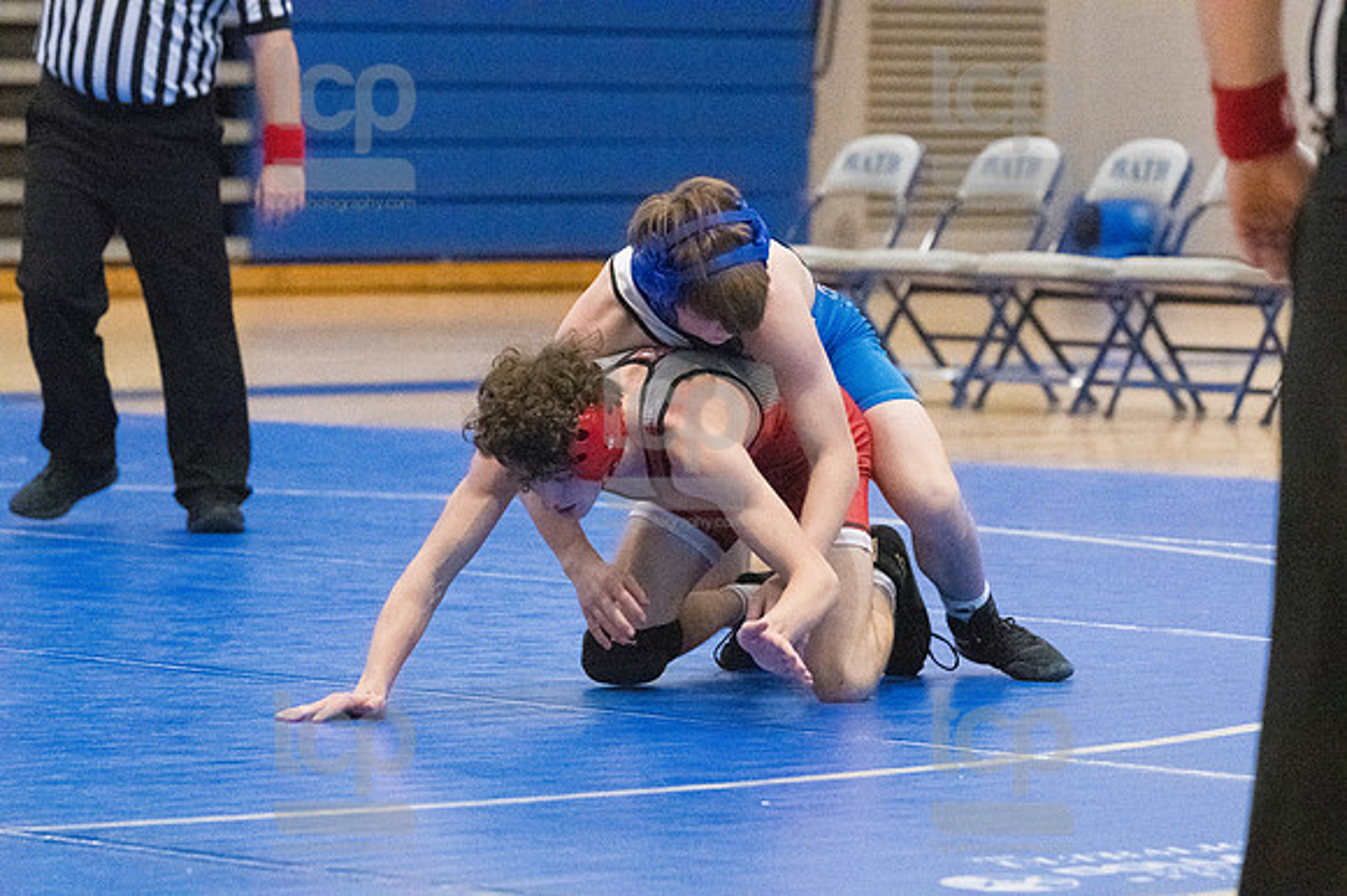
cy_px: 448
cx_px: 674
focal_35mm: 202
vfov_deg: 6.8
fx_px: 7554
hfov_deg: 10.2
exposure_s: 1/1600
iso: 10000
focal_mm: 135
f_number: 4.5
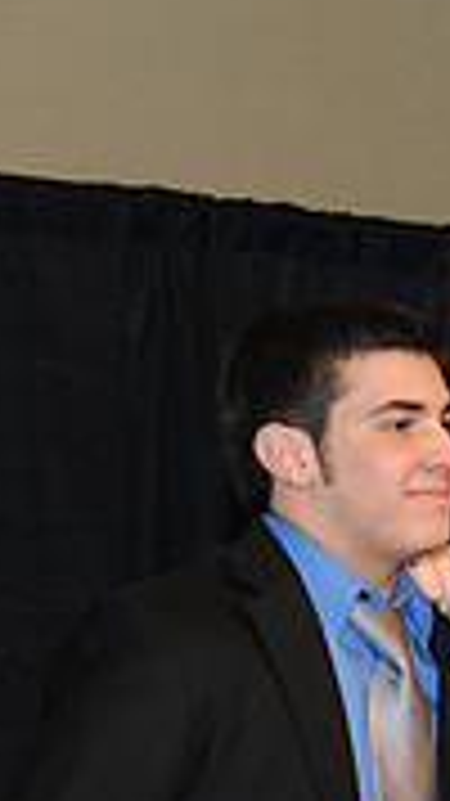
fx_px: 5924
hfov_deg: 4.2
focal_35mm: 279
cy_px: 796
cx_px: 1197
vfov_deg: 7.7
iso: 1250
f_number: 5.6
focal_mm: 82
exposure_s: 1/160
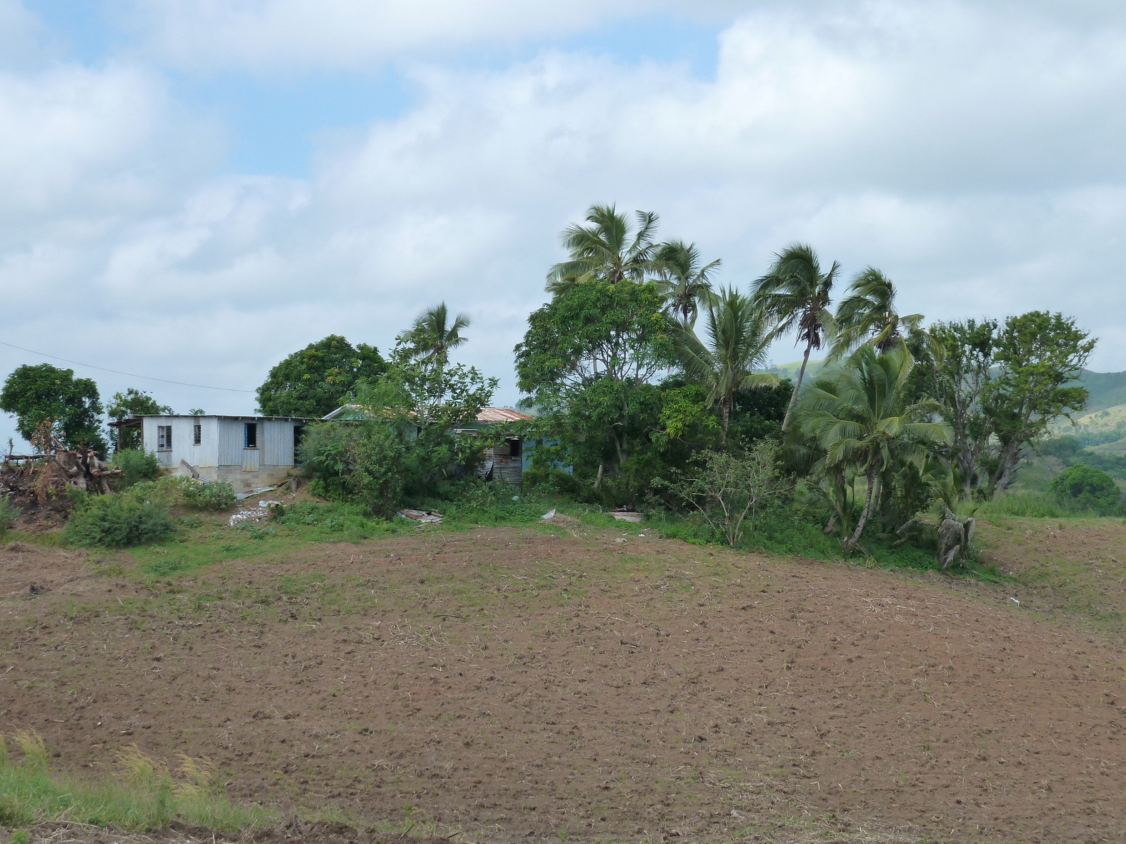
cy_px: 421
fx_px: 2212
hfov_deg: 28.6
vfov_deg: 21.6
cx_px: 558
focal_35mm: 68
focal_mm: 11
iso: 125
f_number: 4.5
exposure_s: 1/400
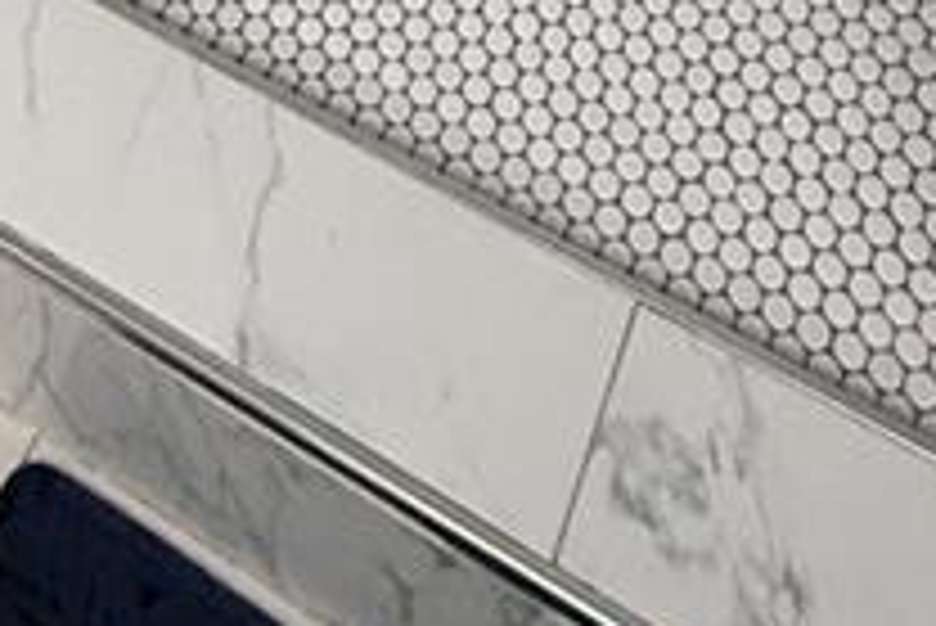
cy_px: -1734
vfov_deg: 8.8
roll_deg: +3.6
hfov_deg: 23.9
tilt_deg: -13.4
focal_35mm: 84
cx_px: 207
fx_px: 2185
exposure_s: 1/60
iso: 200
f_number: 2.2
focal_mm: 2.22
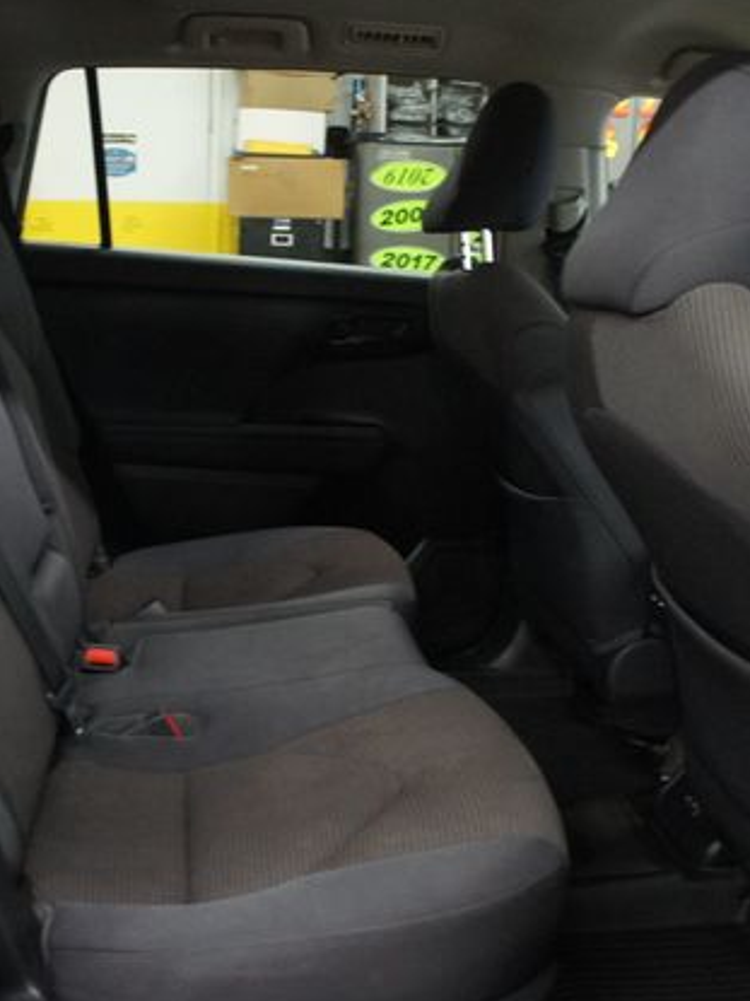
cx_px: 306
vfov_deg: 46.8
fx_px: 1156
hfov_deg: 35.8
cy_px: 497
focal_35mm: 40
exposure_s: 1/30
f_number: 3.5
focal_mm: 18
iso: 1600
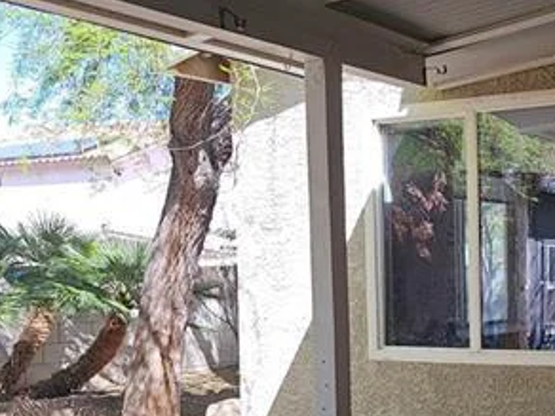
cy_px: 355
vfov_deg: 22.8
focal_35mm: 63
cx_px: 523
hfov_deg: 29.2
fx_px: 1010
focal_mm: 6.3
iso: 10
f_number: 1.7
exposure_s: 1/129
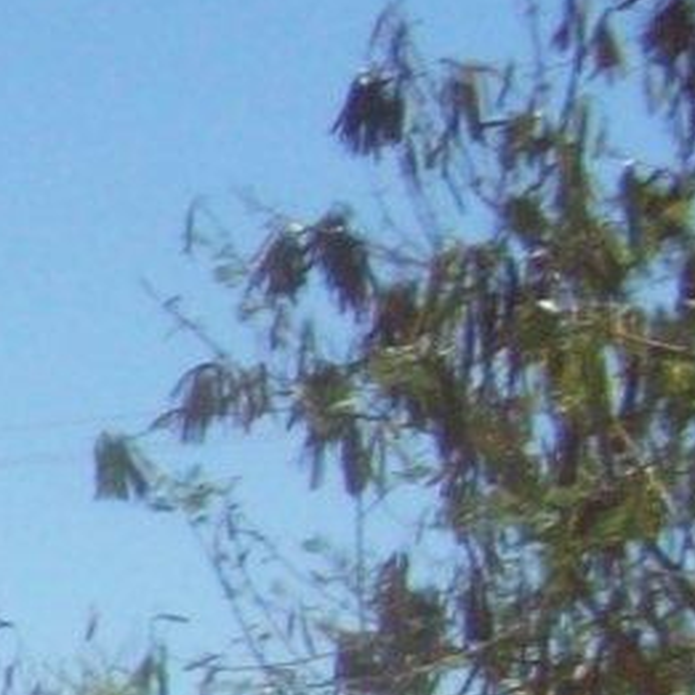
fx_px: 5361
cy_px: 780
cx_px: -1973
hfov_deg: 6.3
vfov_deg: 7.4
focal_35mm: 236
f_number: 5.5
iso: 64
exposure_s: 1/400
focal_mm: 5.7
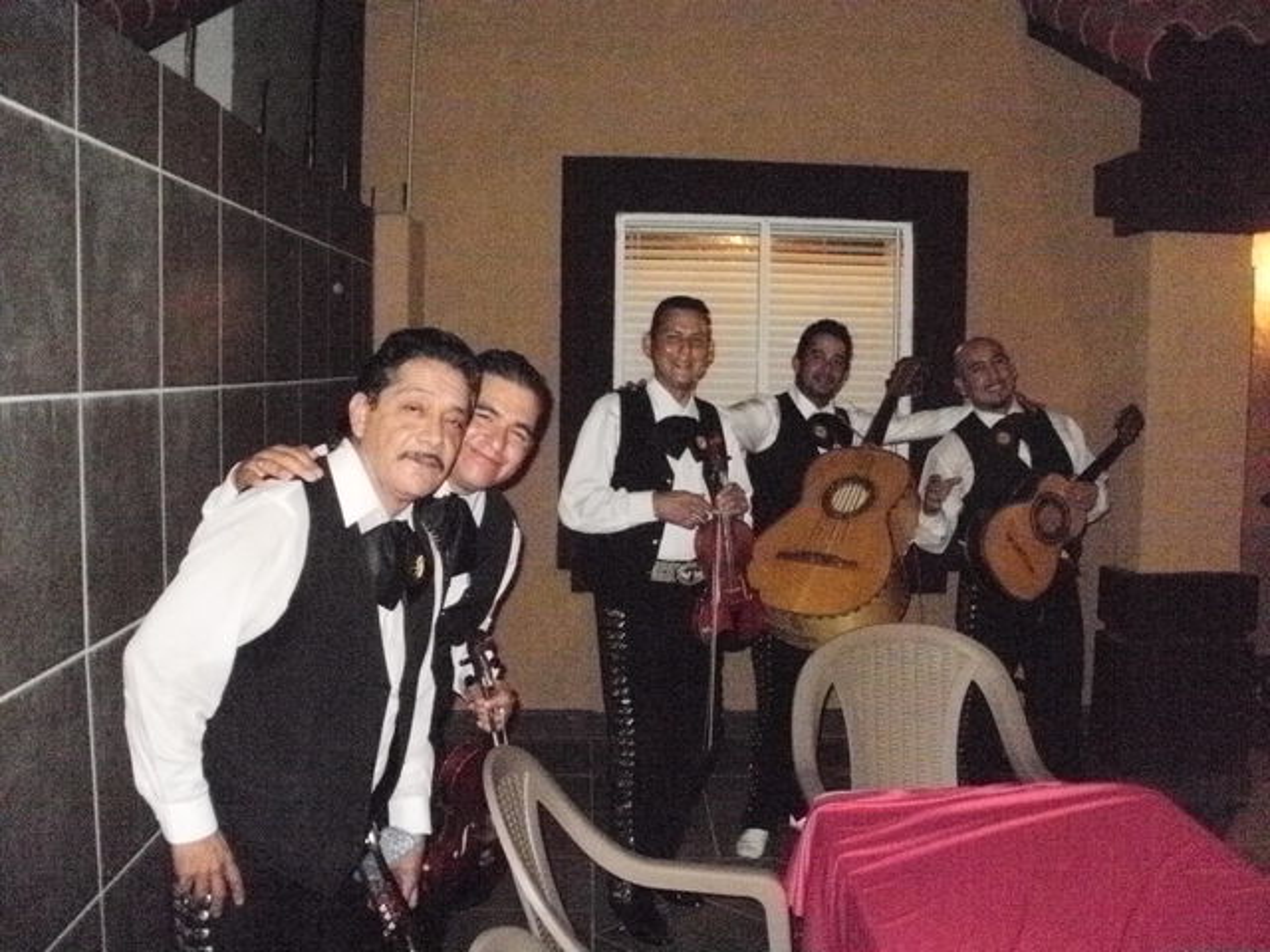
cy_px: 476
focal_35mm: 36
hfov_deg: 51.4
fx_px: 1321
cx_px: 635
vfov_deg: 39.7
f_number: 3.5
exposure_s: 1/30
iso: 1600
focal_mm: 6.3
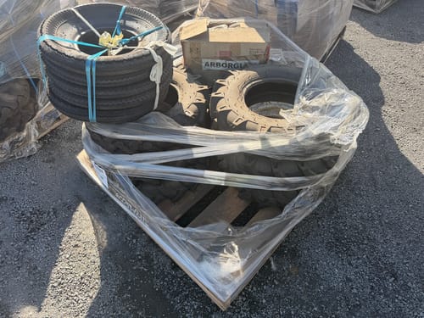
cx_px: 212
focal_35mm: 24
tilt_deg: -41.7
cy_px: 159
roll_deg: +1.8
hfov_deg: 71.6
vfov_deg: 56.8
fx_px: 294
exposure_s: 1/1553
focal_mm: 6.76
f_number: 1.78
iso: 80
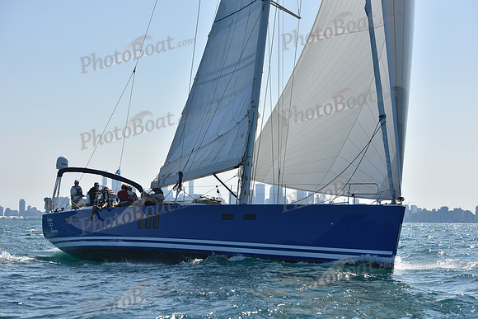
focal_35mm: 82
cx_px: 239
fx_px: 1089
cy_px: 160
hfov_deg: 24.8
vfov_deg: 16.7
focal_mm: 82
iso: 250
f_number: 7.1
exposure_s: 1/1600
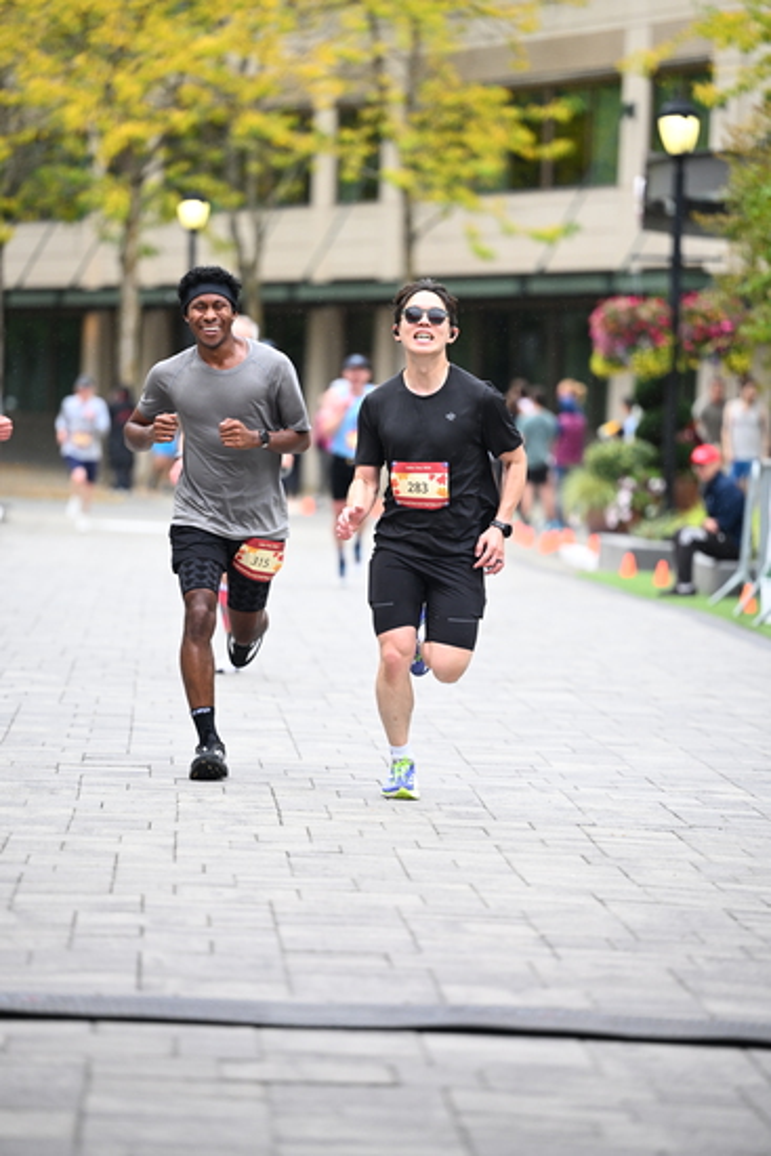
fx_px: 4976
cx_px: 386
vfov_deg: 13.2
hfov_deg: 8.9
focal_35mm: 155
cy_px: 578
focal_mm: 155
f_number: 2.8
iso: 1250
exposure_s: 1/1600
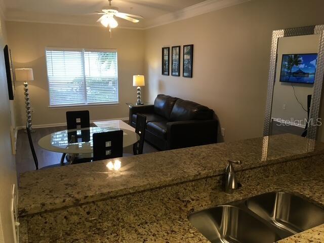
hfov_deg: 61.7
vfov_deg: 48.2
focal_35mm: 29
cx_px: 162
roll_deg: -0.8
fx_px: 271
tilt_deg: -8.6
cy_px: 122
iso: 50
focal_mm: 4.15
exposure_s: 1/30
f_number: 2.2
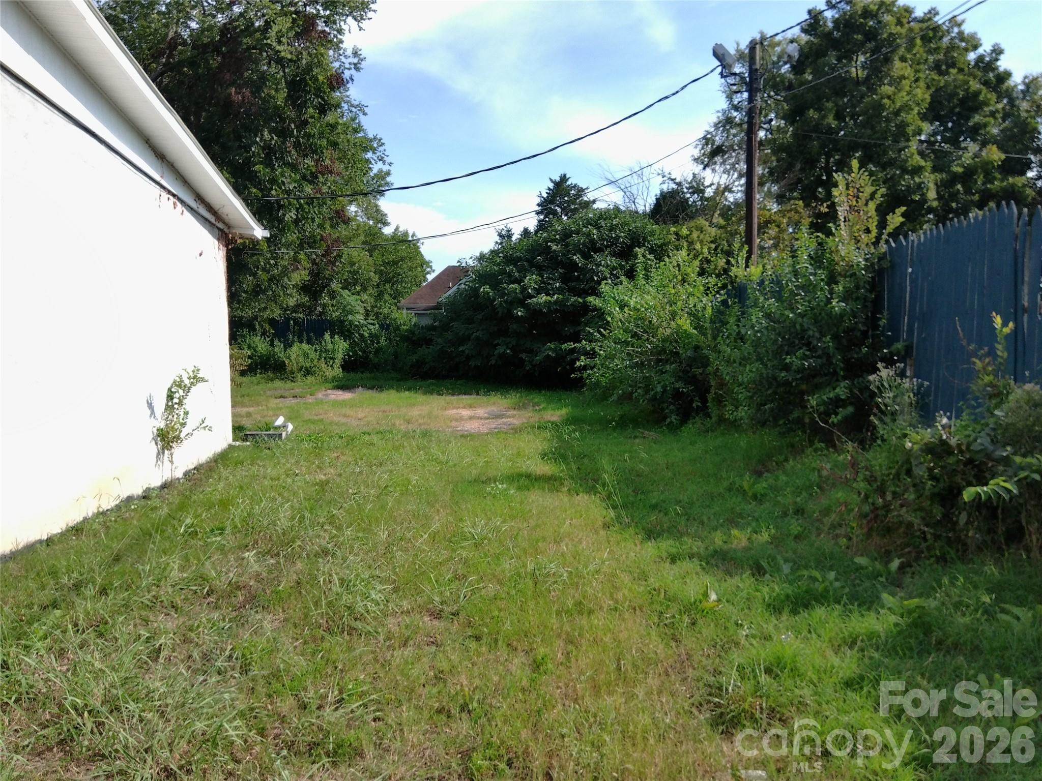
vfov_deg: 53.1
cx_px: 521
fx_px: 783
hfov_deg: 67.3
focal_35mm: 26
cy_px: 390
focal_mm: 3
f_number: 2
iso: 100
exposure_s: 1/726
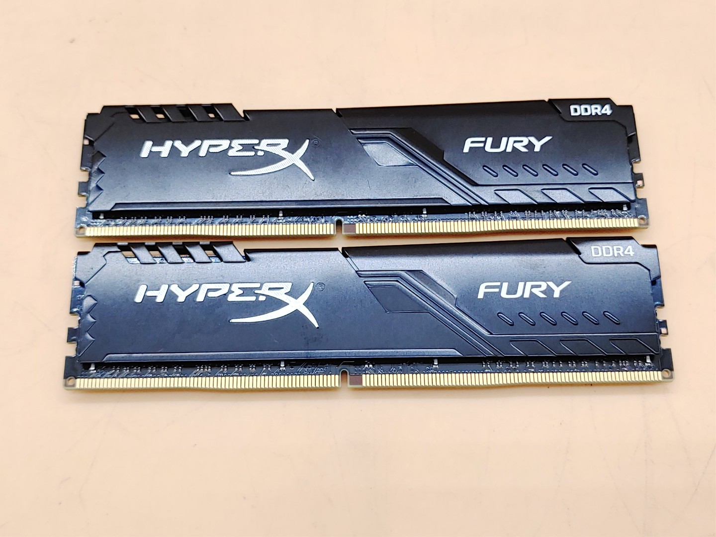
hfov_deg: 42.9
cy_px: 268
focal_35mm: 44
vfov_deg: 32.9
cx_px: 358
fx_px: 910
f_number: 1.8
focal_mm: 4.36
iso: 50
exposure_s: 1/120
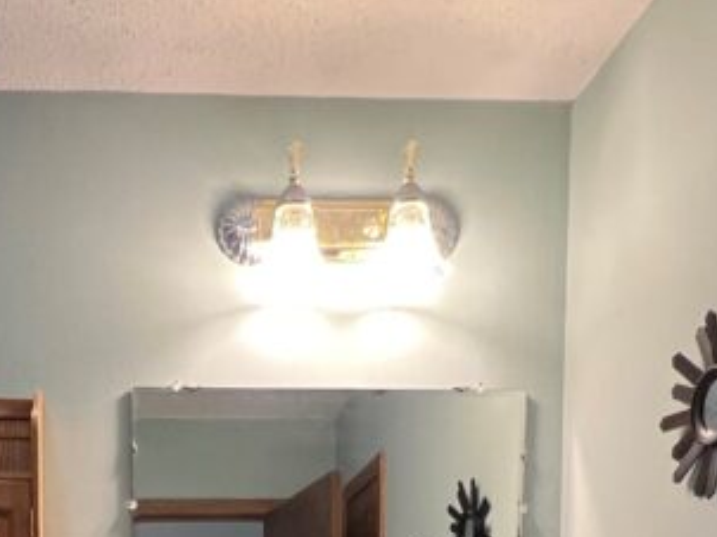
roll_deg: +0.6
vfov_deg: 24.2
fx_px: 952
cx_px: 134
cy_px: 817
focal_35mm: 46
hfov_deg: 39.5
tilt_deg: -5.5
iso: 160
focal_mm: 1.57
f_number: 1.8
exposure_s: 1/60
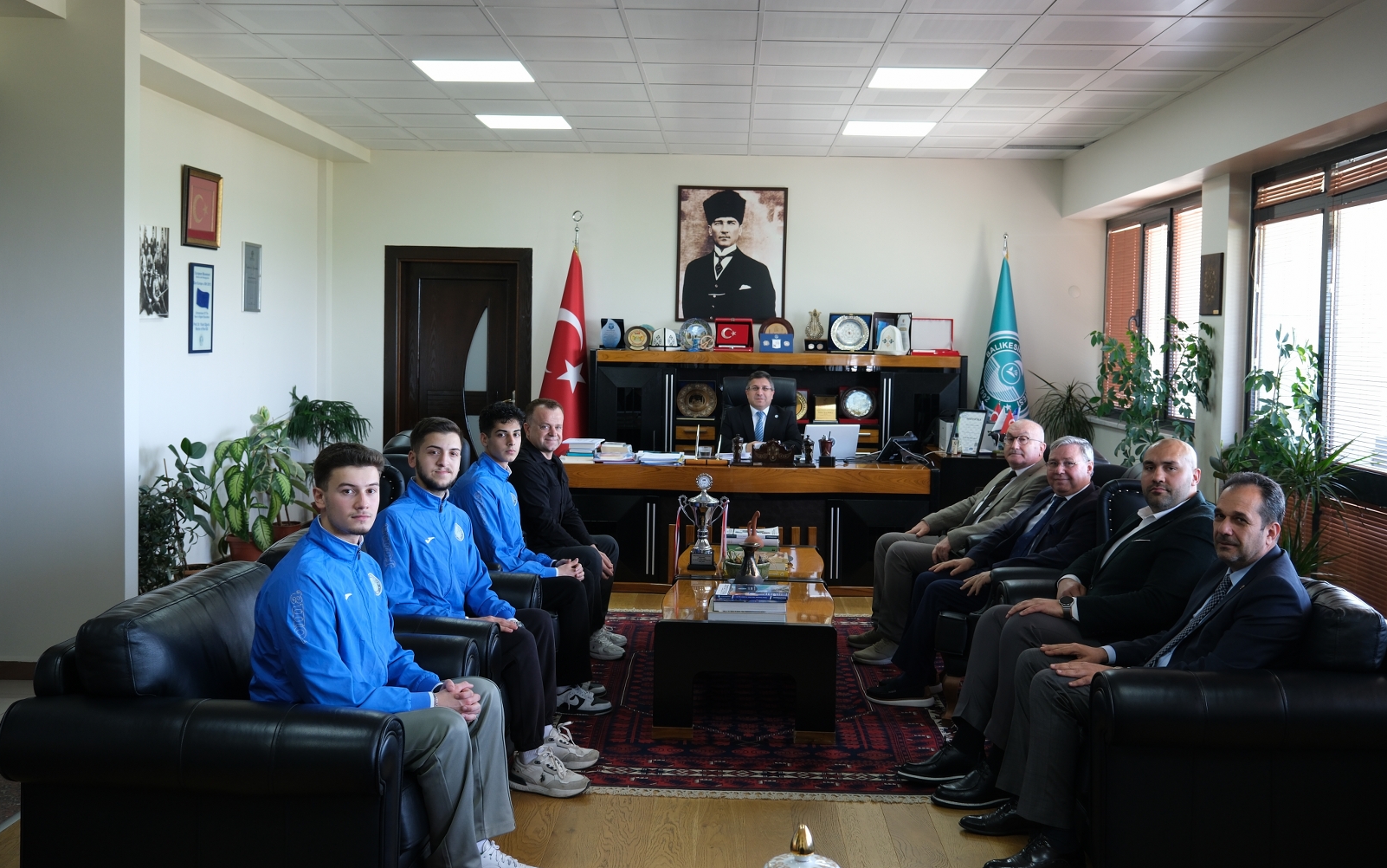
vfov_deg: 37.3
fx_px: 1285
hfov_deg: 56.7
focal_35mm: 34
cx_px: 700
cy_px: 411
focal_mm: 22.3
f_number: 4
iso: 320
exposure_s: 1/25
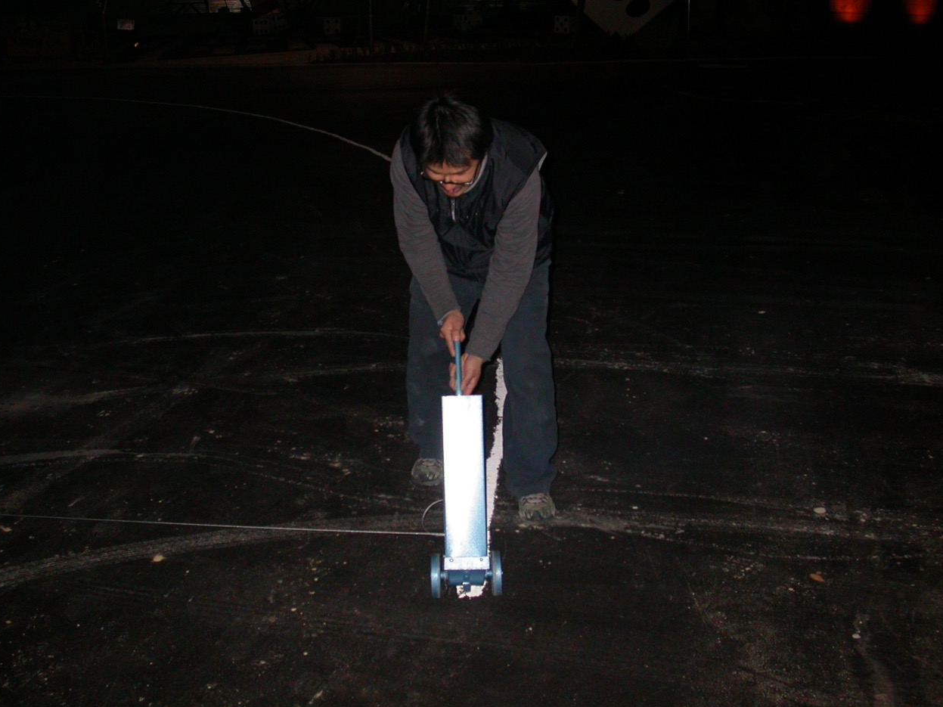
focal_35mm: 39
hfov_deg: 47.9
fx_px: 1062
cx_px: 461
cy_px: 351
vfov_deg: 36.8
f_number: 2.6
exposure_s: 1/60
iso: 200
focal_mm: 7.85
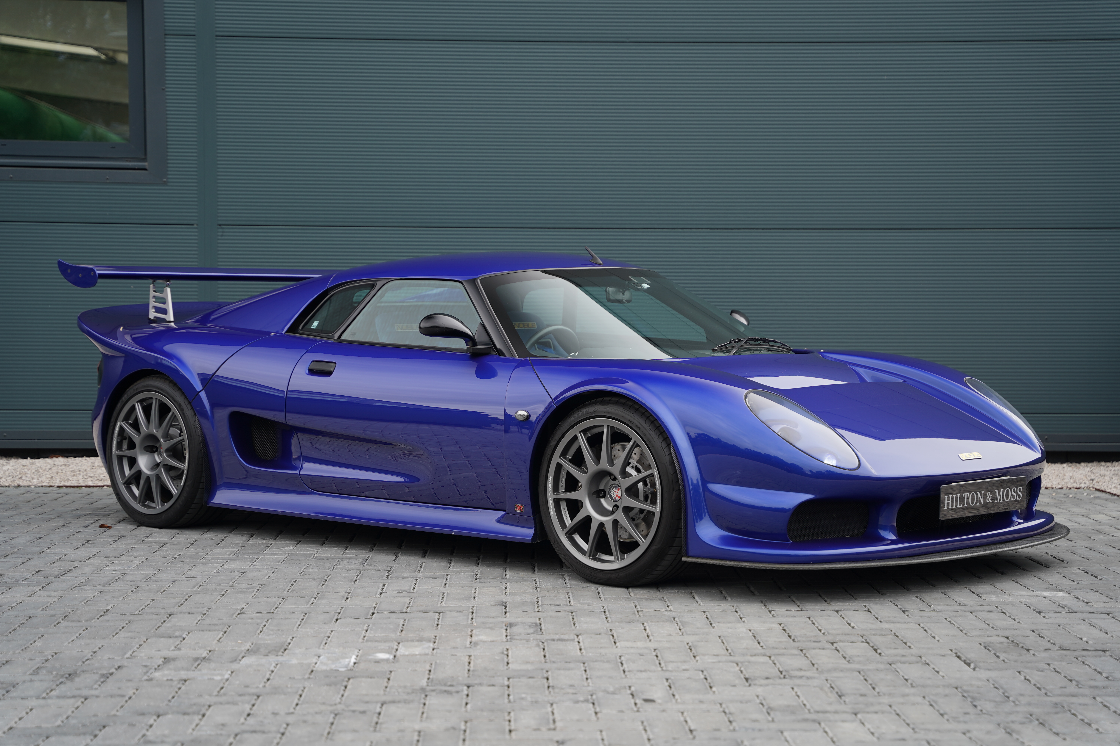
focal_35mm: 63
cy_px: 373
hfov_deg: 31.7
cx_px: 560
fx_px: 1969
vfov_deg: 21.5
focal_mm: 63.3
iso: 100
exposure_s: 1/125
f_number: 3.2
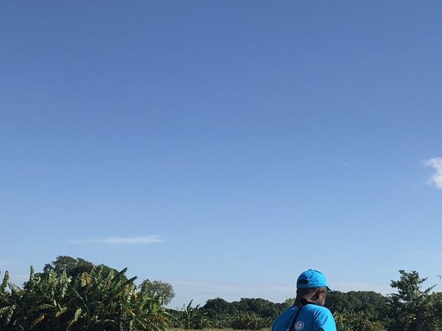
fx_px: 817
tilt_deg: +1.0
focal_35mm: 64
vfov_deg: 22.2
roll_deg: +1.4
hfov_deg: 28.8
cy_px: 317
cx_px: 416
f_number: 1.8
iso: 20
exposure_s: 1/2404
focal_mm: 3.99
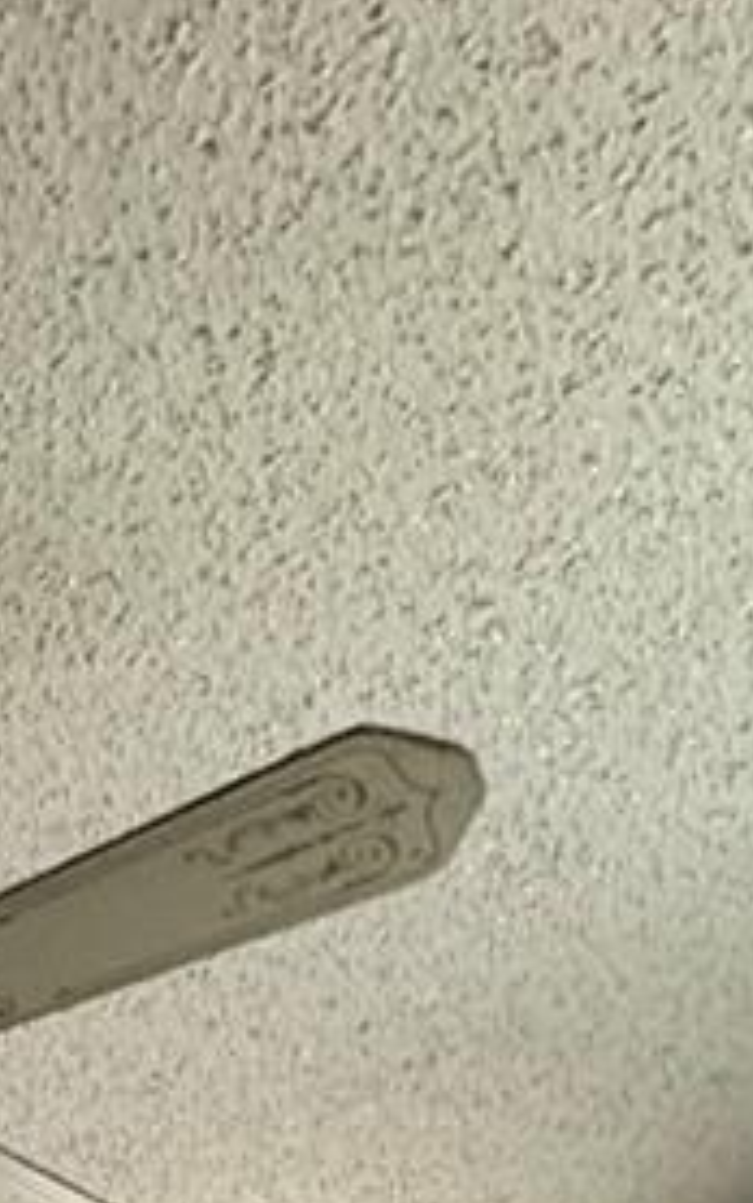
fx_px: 2099
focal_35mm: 64
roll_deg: -0.1
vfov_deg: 19.1
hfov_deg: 17.4
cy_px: 2406
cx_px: -506
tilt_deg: -11.3
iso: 800
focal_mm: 2.22
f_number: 2.2
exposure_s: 1/60
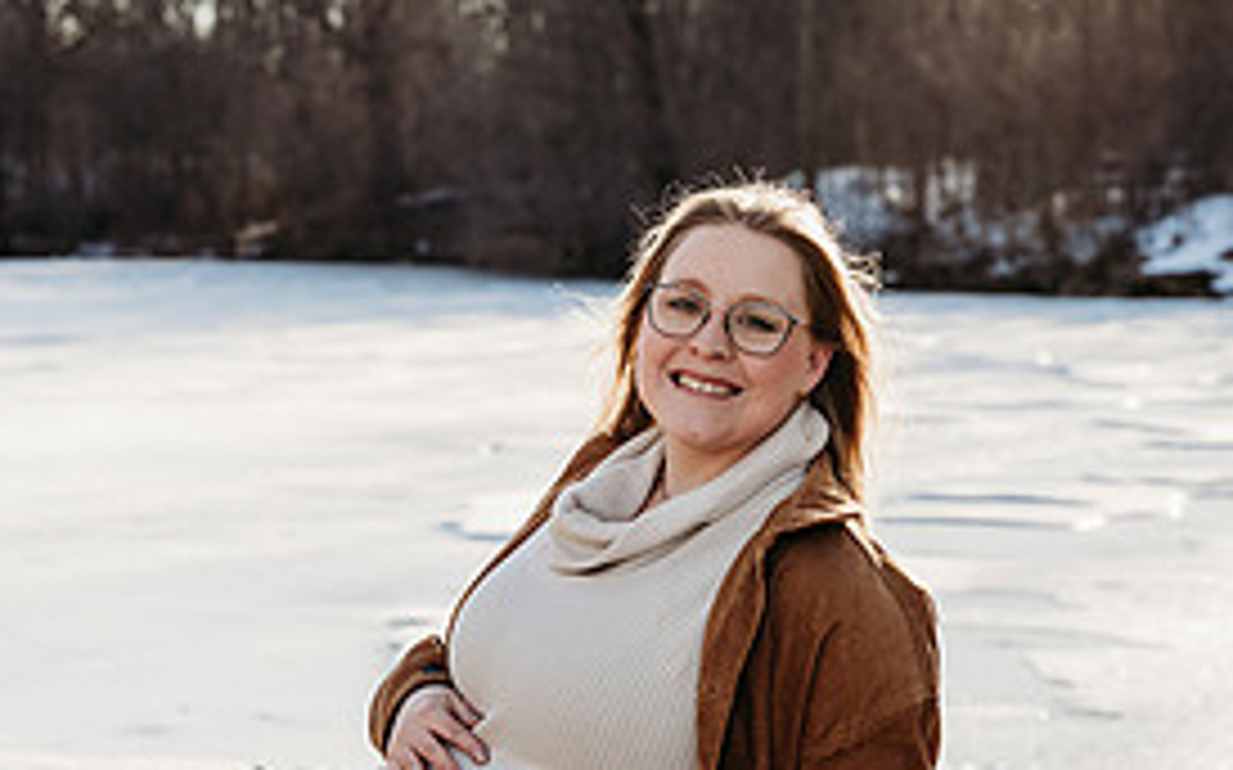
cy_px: 473
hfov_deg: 17.8
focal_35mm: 117
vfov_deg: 11.2
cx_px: 576
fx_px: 3930
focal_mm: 70
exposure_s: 1/500
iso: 320
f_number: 5.6
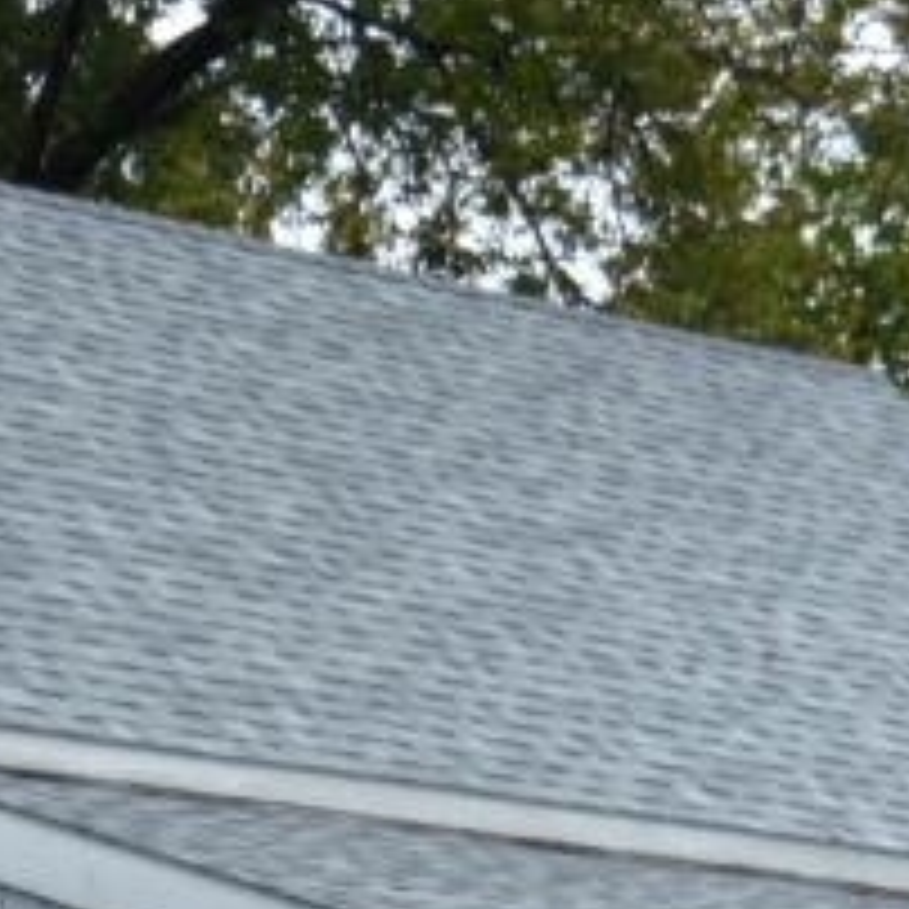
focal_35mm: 196
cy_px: 1044
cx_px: -158
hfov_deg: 8.8
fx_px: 5823
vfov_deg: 8.8
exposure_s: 1/100
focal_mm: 12.5
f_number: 4.9
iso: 64
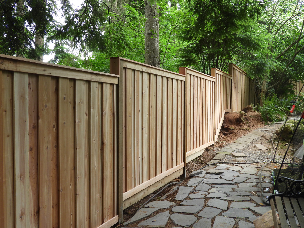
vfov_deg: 42.9
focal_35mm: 33
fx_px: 290
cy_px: 114
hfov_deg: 55.3
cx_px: 152
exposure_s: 1/40
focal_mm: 5.9
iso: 100
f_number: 3.6
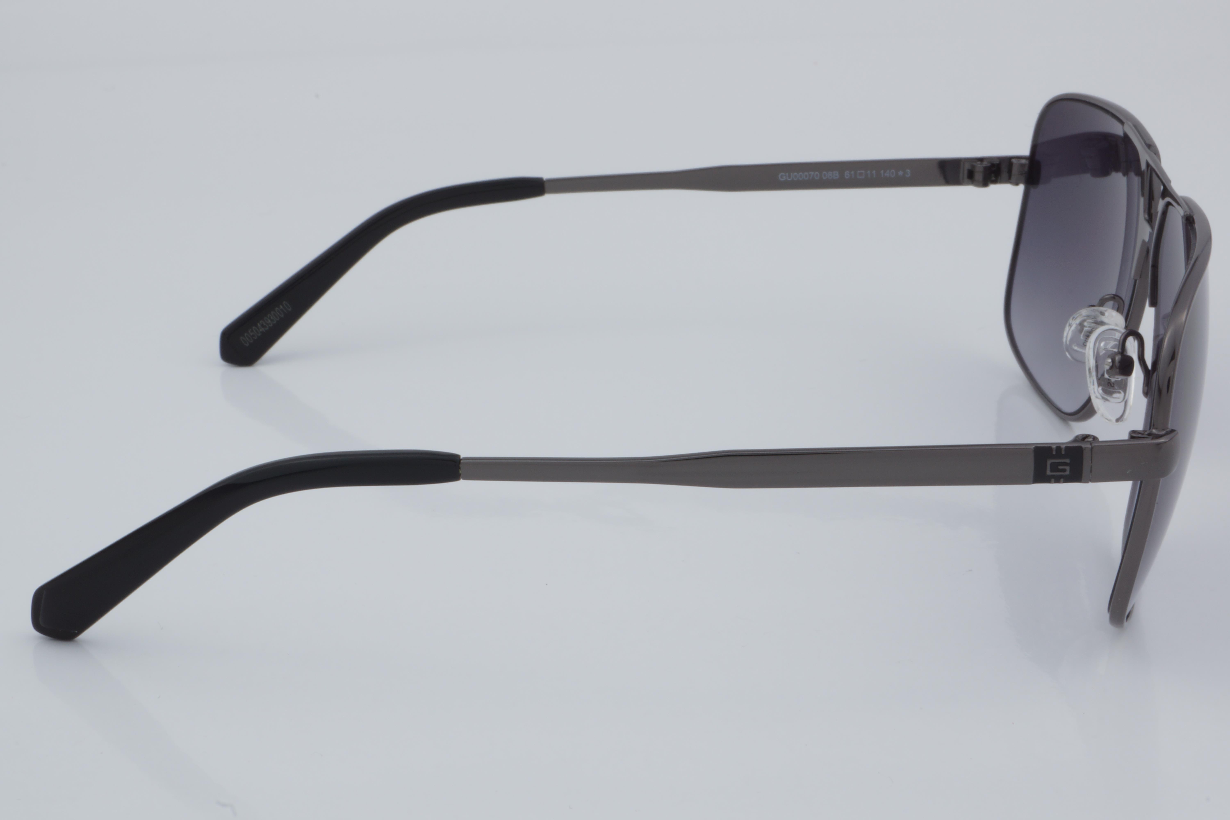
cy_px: 410
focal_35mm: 75
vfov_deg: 18.2
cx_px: 615
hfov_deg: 27.0
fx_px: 2562
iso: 100
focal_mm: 50
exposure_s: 1/4
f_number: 32
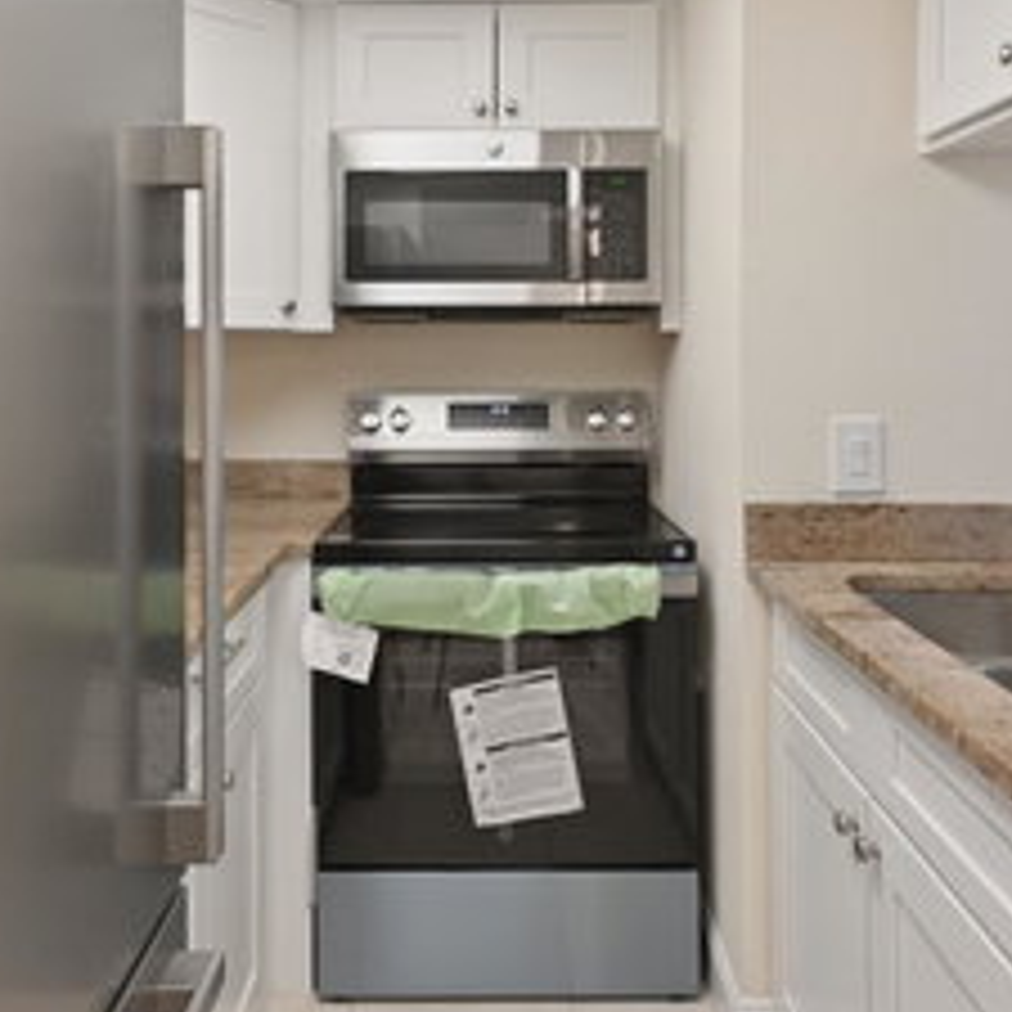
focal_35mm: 29
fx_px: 959
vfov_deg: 54.4
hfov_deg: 55.6
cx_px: 481
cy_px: 331
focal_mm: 16
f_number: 6.3
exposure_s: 1/40
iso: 1250
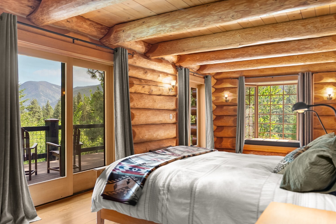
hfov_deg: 67.3
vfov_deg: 48.0
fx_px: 252
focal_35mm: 27
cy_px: 116
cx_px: 176
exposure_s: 1/15
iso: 400
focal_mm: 24
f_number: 2.8
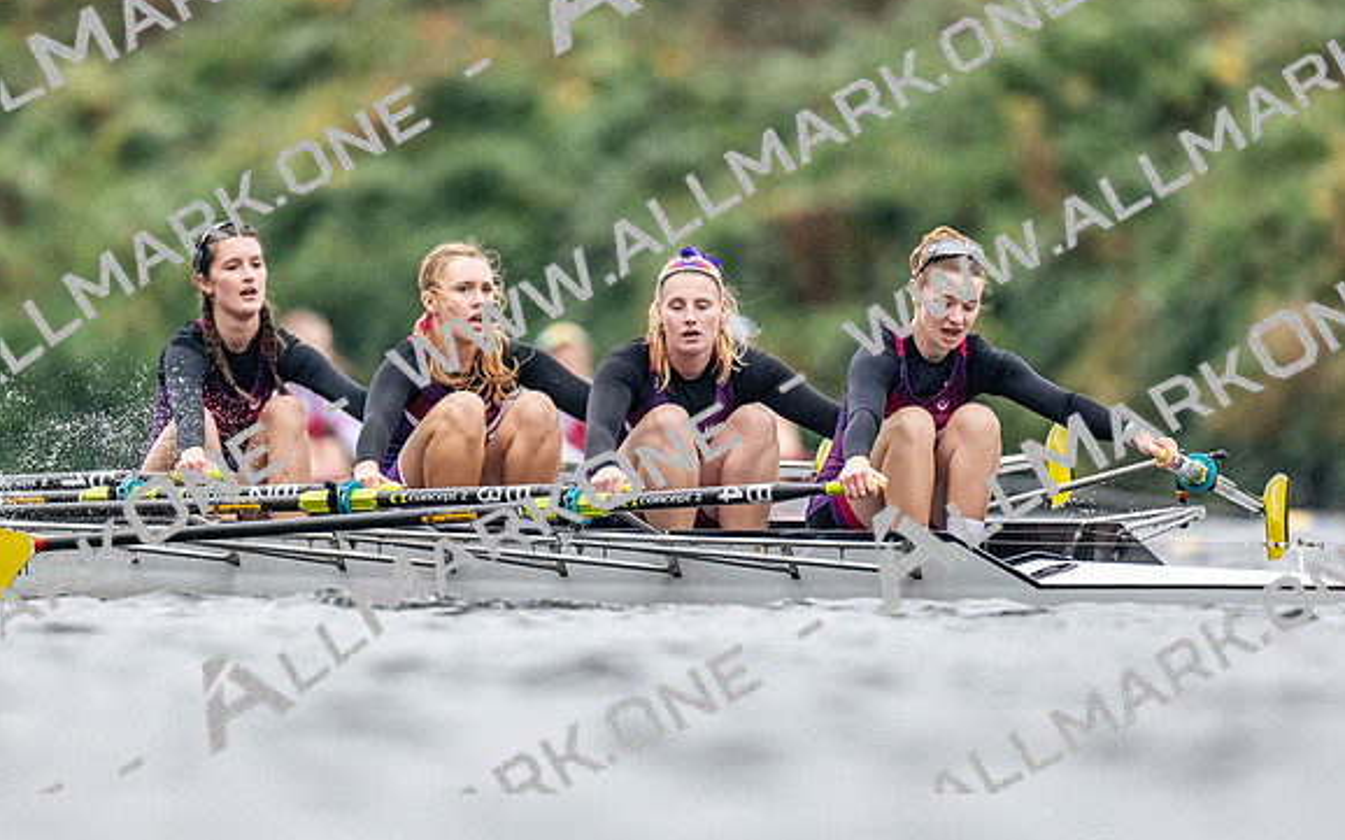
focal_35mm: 920
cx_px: 672
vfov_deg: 1.4
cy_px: 396
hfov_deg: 2.3
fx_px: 33717
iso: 3600
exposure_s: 1/2500
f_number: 4
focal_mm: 600
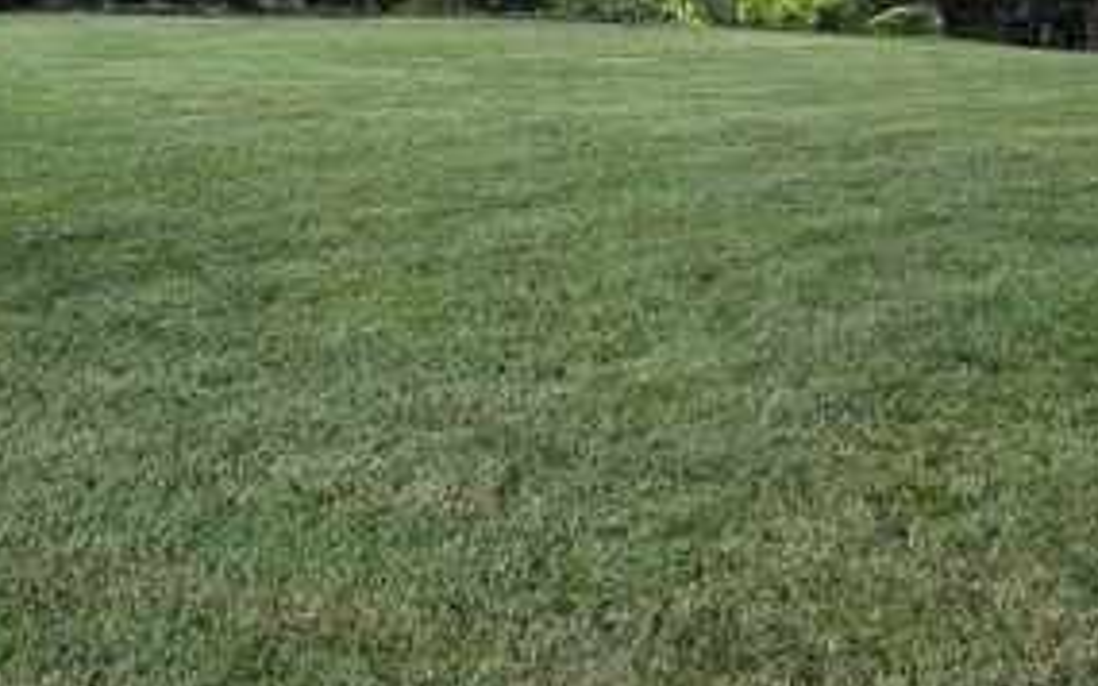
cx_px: 372
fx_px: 1705
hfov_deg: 35.4
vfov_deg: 21.8
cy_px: -31
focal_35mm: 57
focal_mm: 5.4
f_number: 1.8
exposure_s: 1/180
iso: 100
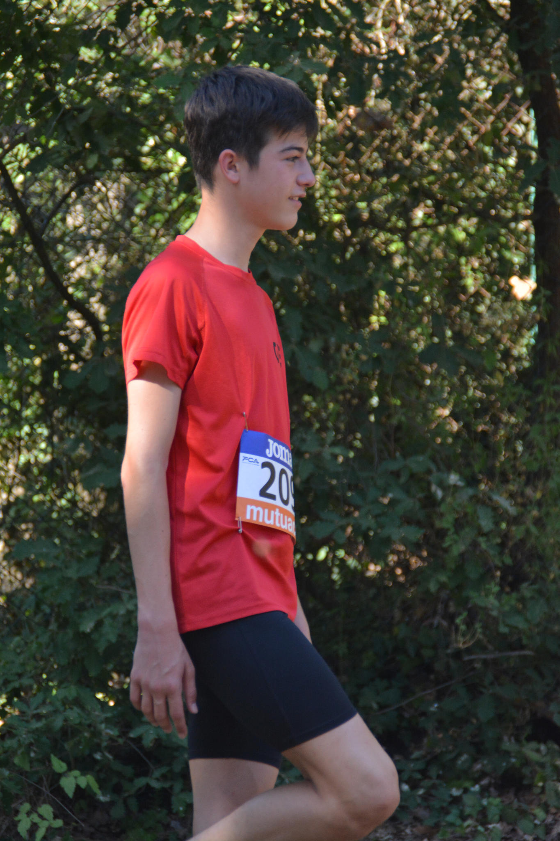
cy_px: 420
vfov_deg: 6.9
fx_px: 7001
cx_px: 280
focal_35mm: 300
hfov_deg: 4.6
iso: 800
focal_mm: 200
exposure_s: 1/640
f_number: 6.3
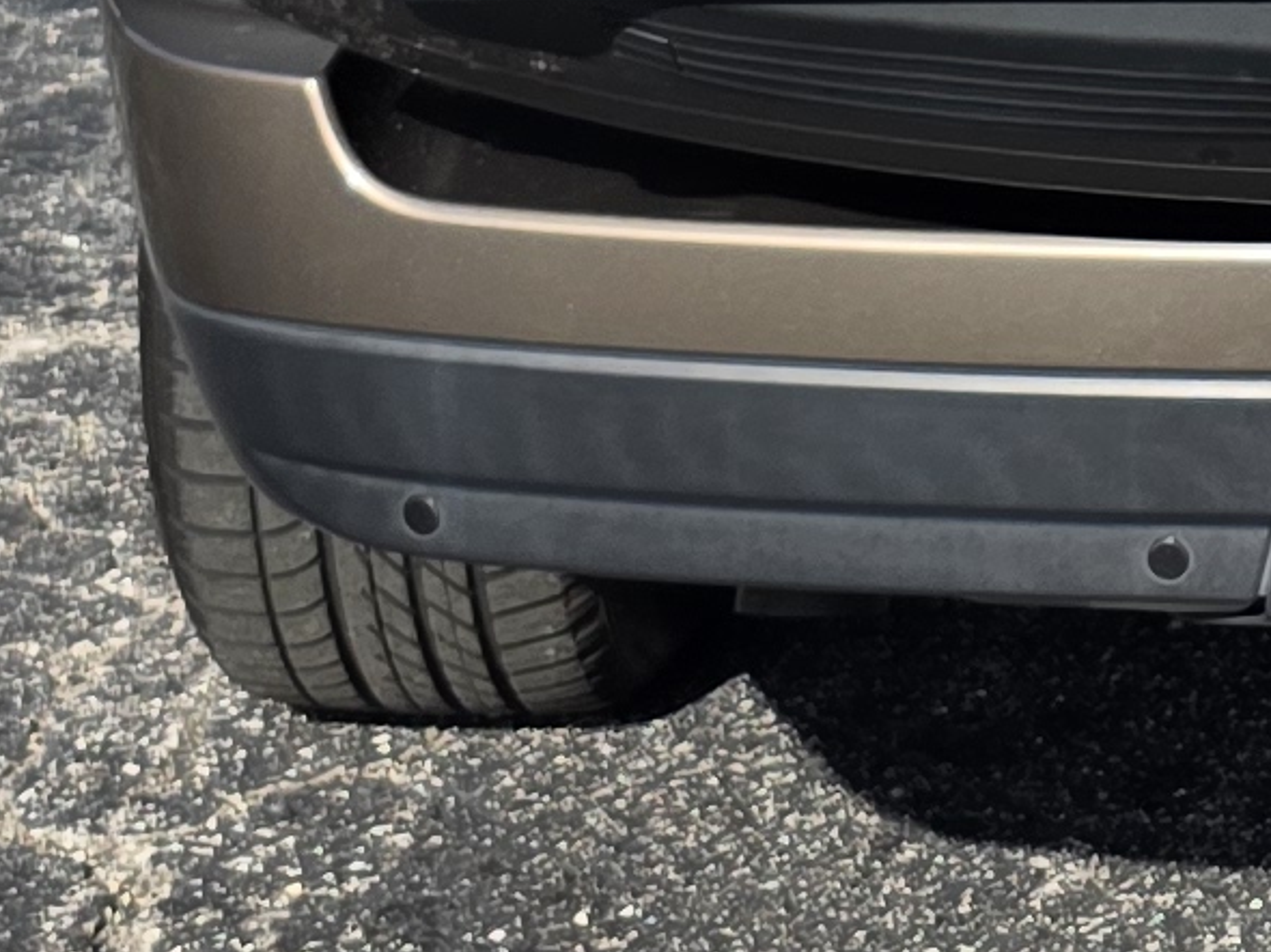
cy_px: -1814
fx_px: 5726
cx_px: 1771
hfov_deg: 12.2
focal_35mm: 156
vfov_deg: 8.2
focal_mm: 6.3
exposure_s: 1/4539
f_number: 1.7
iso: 80
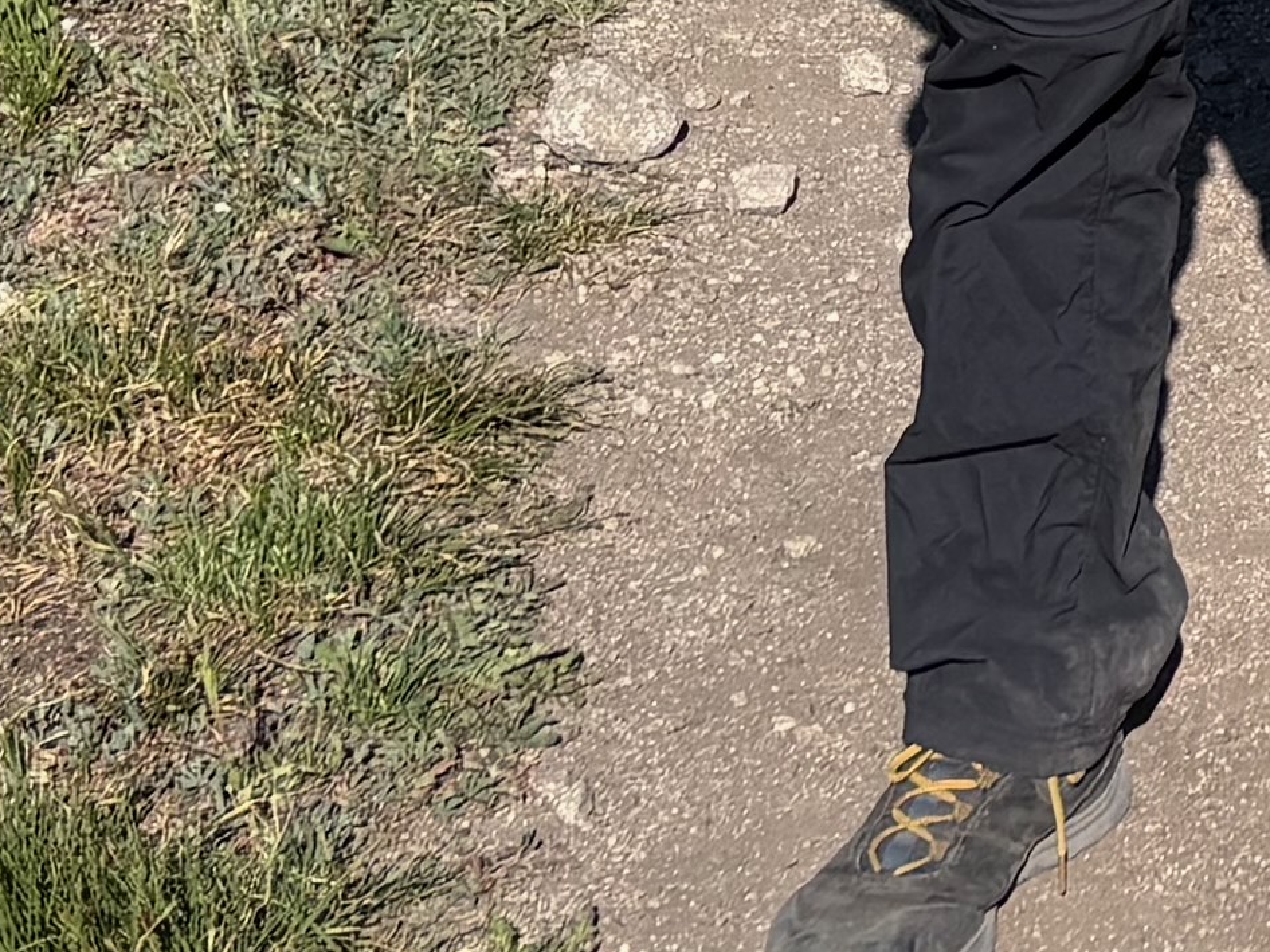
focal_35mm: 157
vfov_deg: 8.2
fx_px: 5759
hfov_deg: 11.5
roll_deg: -0.1
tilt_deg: -0.3
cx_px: 2421
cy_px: -1809
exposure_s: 1/2538
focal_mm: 5.96
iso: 50
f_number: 1.6
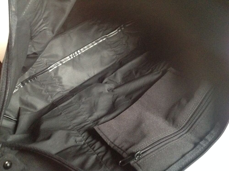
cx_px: 114
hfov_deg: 52.7
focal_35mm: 35
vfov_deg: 40.6
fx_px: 231
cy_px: 86
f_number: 2.4
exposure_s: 1/15
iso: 800
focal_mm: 4.28
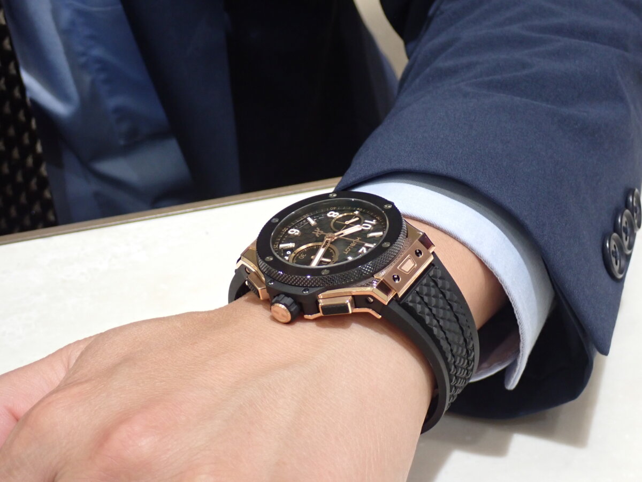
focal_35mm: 77
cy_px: 241
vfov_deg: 19.1
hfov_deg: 25.3
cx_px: 321
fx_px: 1428
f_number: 4.1
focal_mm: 13.65
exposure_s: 1/80
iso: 500
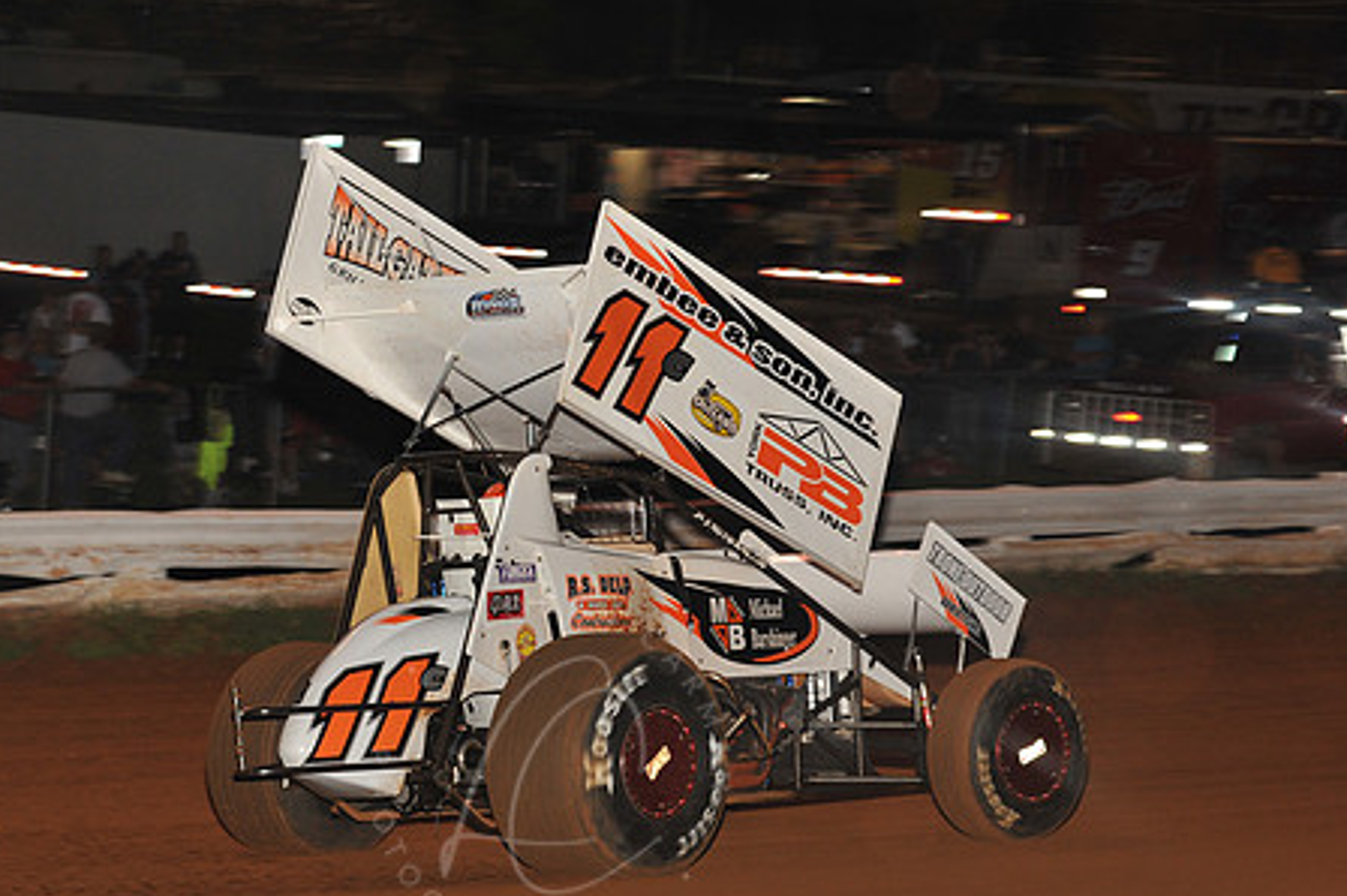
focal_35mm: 145
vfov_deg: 9.4
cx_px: 547
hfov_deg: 14.2
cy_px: 499
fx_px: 5421
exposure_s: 1/320
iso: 1000
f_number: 7.1
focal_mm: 112
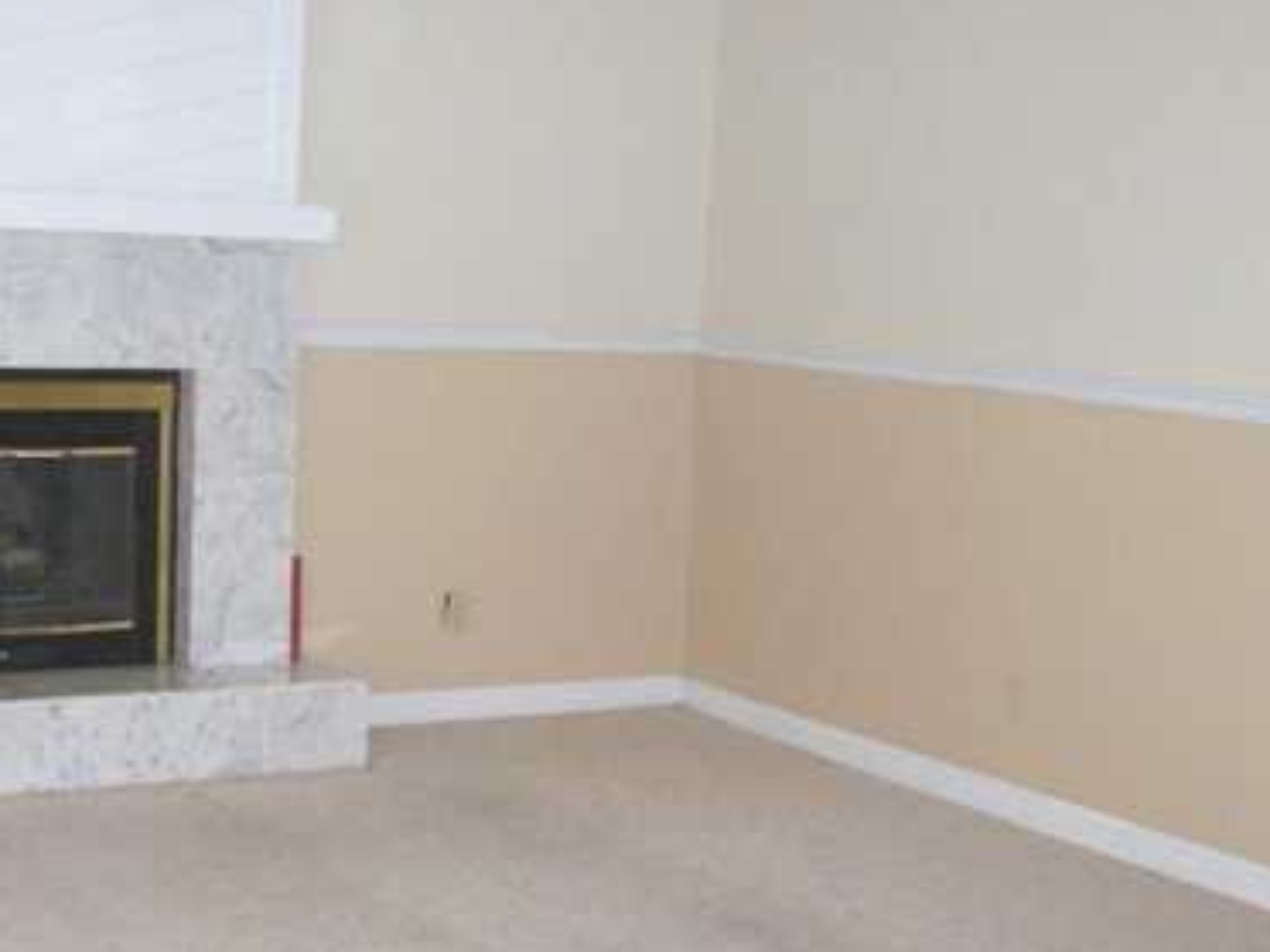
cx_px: 481
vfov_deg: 23.7
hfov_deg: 31.1
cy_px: 478
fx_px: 2275
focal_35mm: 62
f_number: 2.7
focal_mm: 6
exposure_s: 1/64
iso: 200
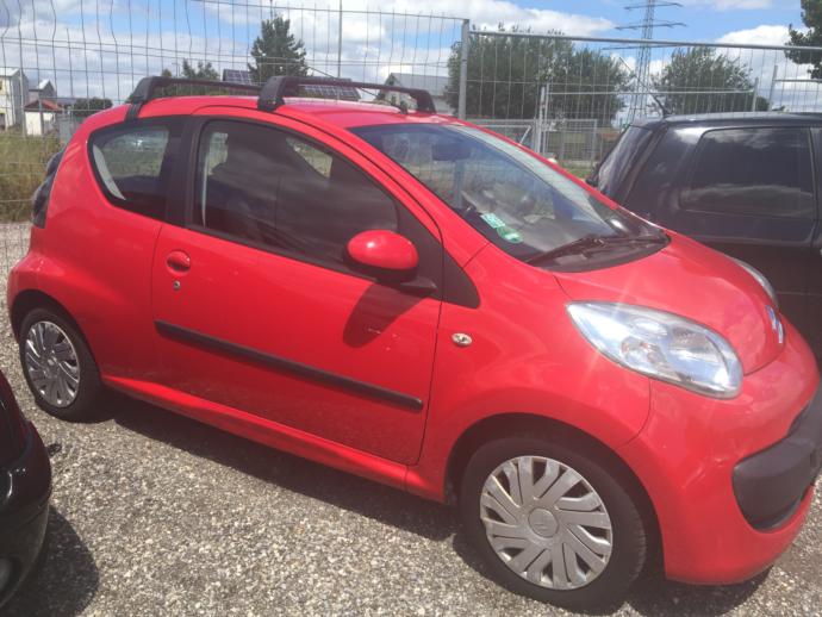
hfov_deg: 61.6
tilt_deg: -12.5
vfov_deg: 48.3
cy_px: 308
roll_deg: -3.2
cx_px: 411
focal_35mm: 29
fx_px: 689
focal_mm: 4.15
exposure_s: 1/1582
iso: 32
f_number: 2.2
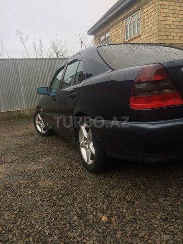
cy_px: 122
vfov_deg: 61.7
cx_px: 92
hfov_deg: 48.2
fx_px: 204
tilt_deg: -5.6
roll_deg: +3.8
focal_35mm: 29
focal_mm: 4.15
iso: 32
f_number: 2.2
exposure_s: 1/184
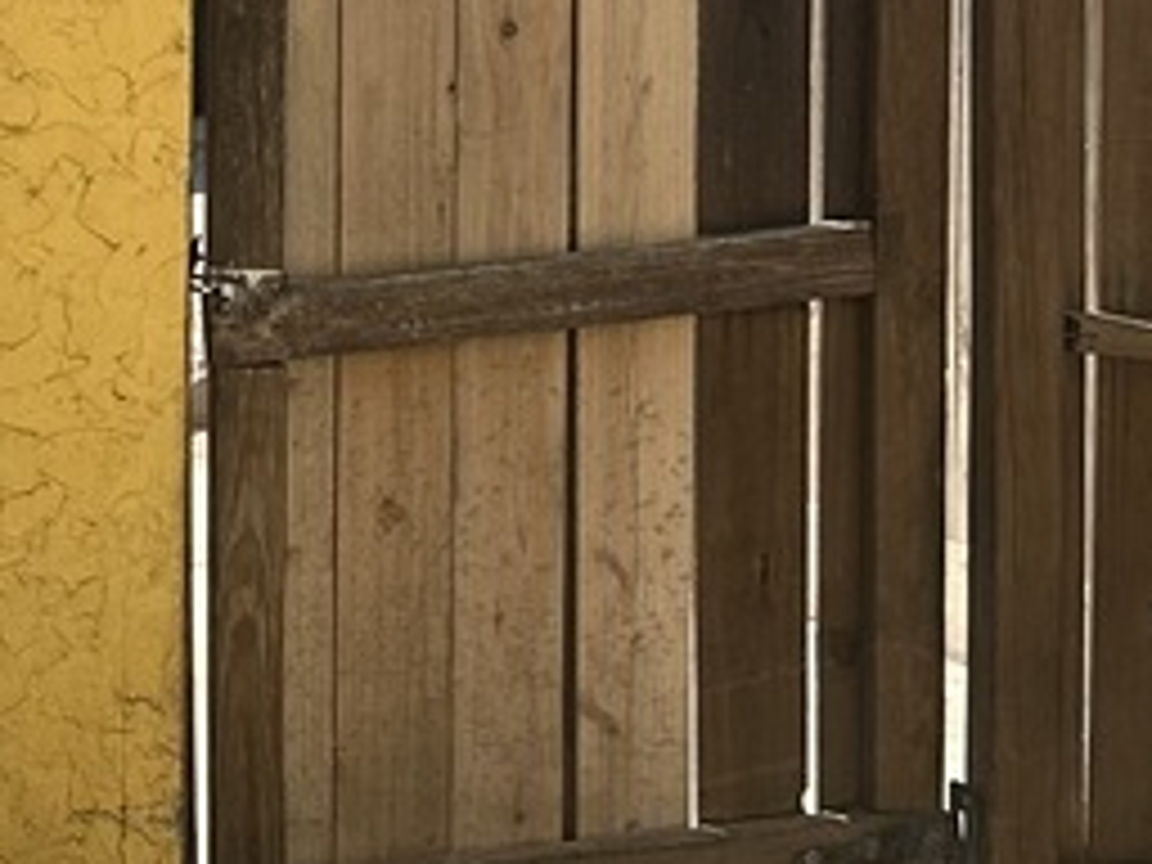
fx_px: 4493
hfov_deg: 13.3
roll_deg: +0.3
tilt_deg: -6.4
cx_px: -868
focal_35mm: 135
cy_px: 243
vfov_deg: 11.0
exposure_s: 1/2591
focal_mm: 6.86
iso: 80
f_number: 1.78
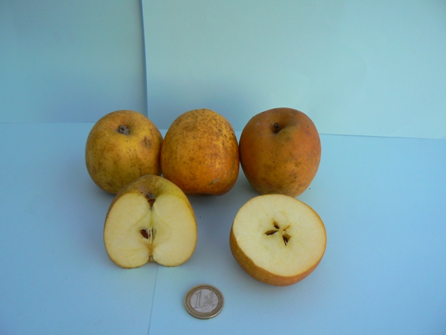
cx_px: 223
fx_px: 464
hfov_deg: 51.4
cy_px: 168
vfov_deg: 39.7
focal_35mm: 36
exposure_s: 1/30
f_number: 2.8
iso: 80
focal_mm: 6
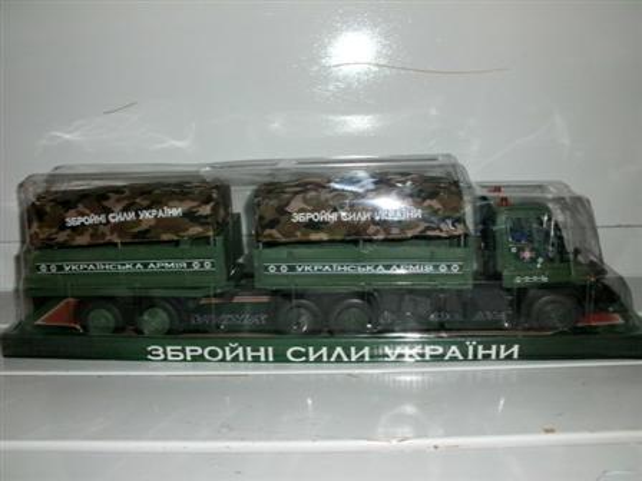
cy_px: 240
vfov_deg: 39.7
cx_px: 321
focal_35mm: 36
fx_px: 668
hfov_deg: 51.4
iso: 100
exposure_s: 1/60
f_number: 2.9
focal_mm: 6.3
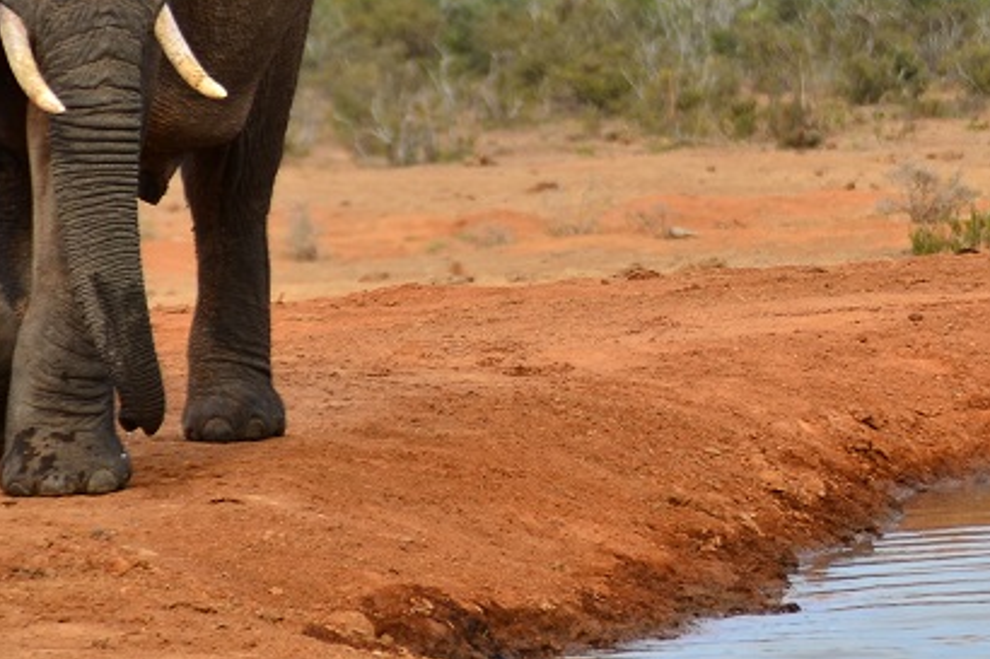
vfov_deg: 1.9
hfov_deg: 2.8
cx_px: 922
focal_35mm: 731
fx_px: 20093
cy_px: -48
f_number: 5.6
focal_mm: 200
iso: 100
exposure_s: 1/320
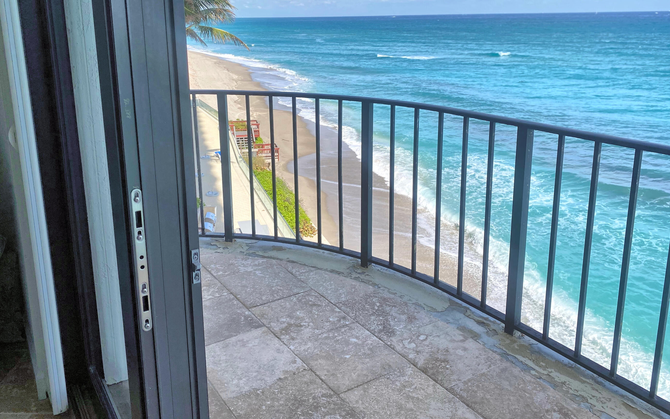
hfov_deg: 62.8
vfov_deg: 41.4
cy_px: 149
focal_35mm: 30
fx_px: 548
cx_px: 310
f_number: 1.8
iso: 32
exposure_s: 1/2688
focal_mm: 4.25
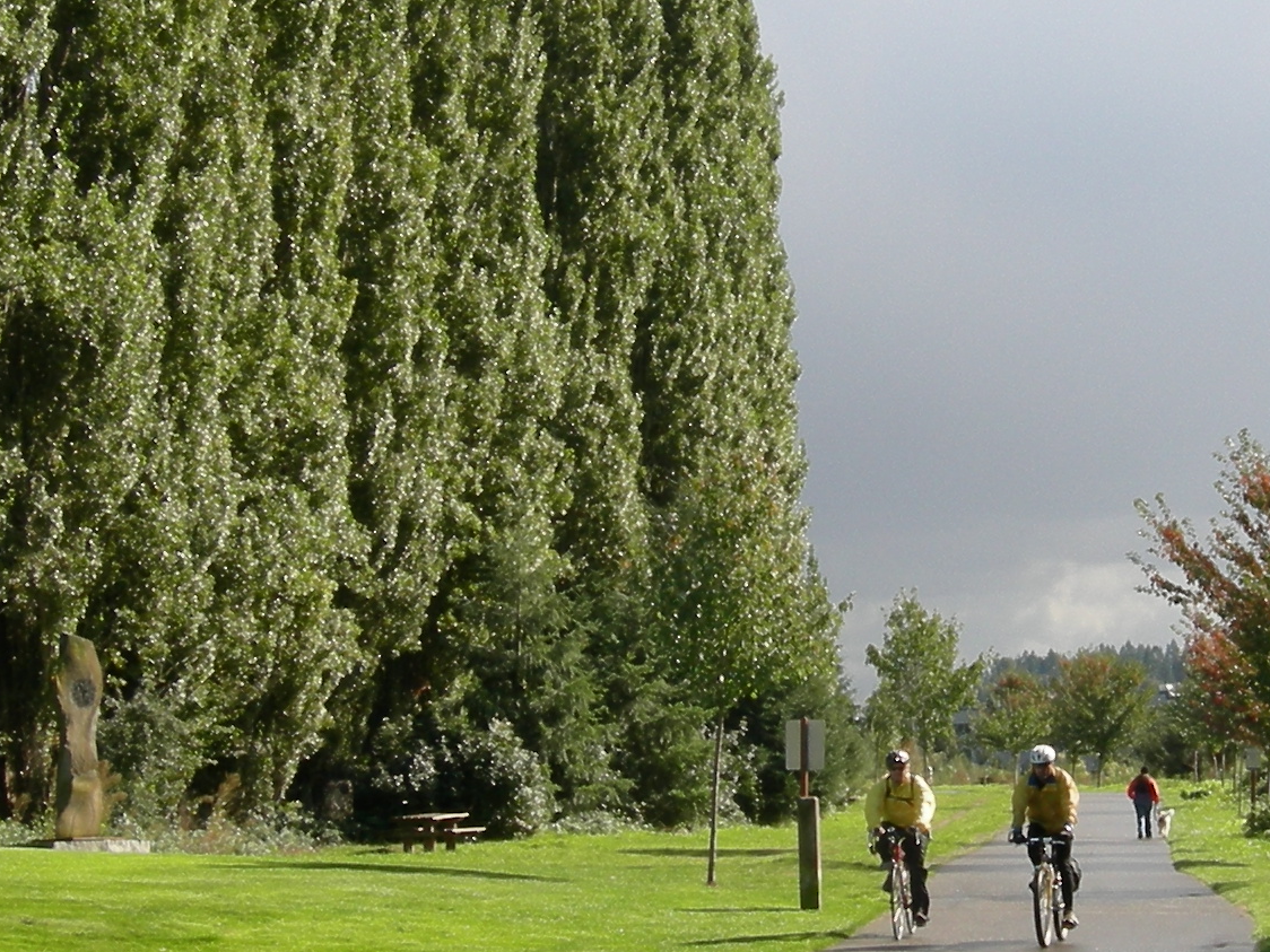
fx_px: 3045
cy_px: 411
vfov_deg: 17.8
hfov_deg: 23.2
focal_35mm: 83
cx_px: 1008
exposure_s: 1/164
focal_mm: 7.5
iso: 64
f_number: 5.4
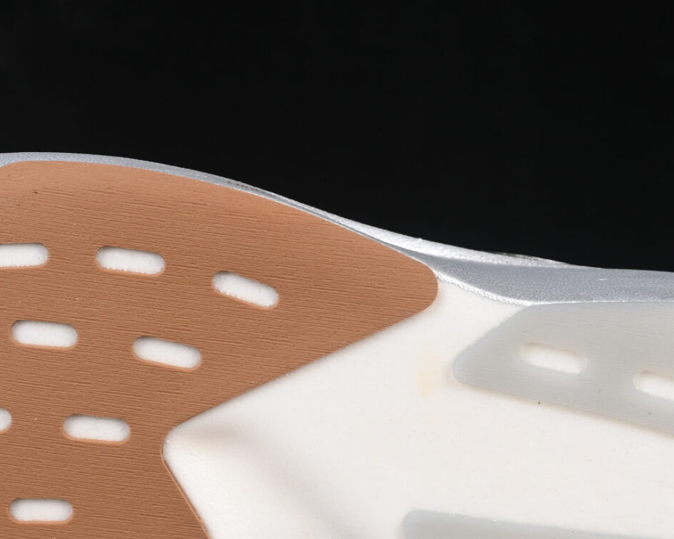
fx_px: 3830
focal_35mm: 192
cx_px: 245
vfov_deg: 8.1
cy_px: 296
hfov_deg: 10.1
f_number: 7.1
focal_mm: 50
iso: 160
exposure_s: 1/80
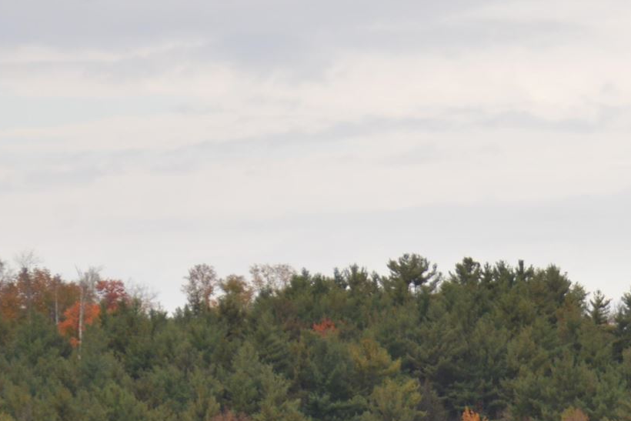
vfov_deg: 3.3
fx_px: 7222
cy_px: 651
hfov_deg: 5.0
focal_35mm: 412
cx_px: 716
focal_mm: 110
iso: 140
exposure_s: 1/200
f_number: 5.6
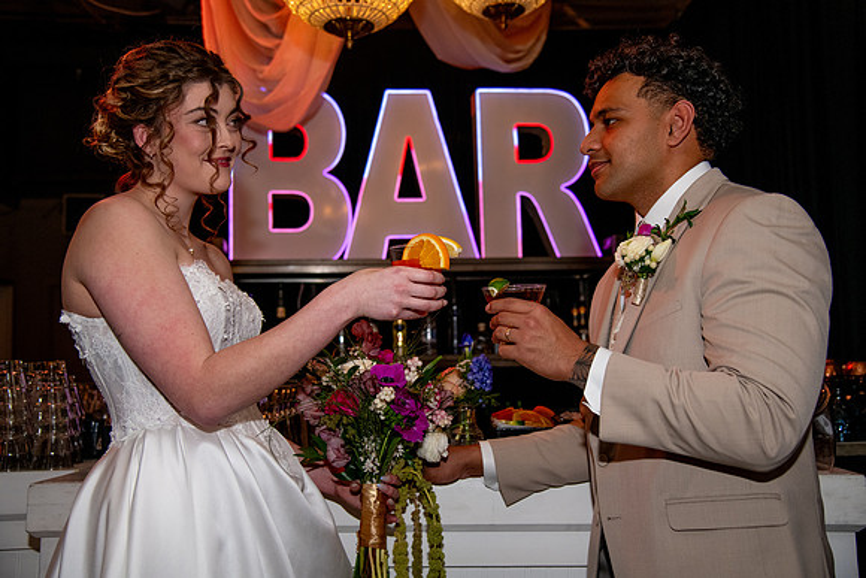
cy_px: 289
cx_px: 433
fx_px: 941
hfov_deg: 49.4
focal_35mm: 39
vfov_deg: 34.1
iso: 2000
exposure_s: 1/500
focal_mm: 38
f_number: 4
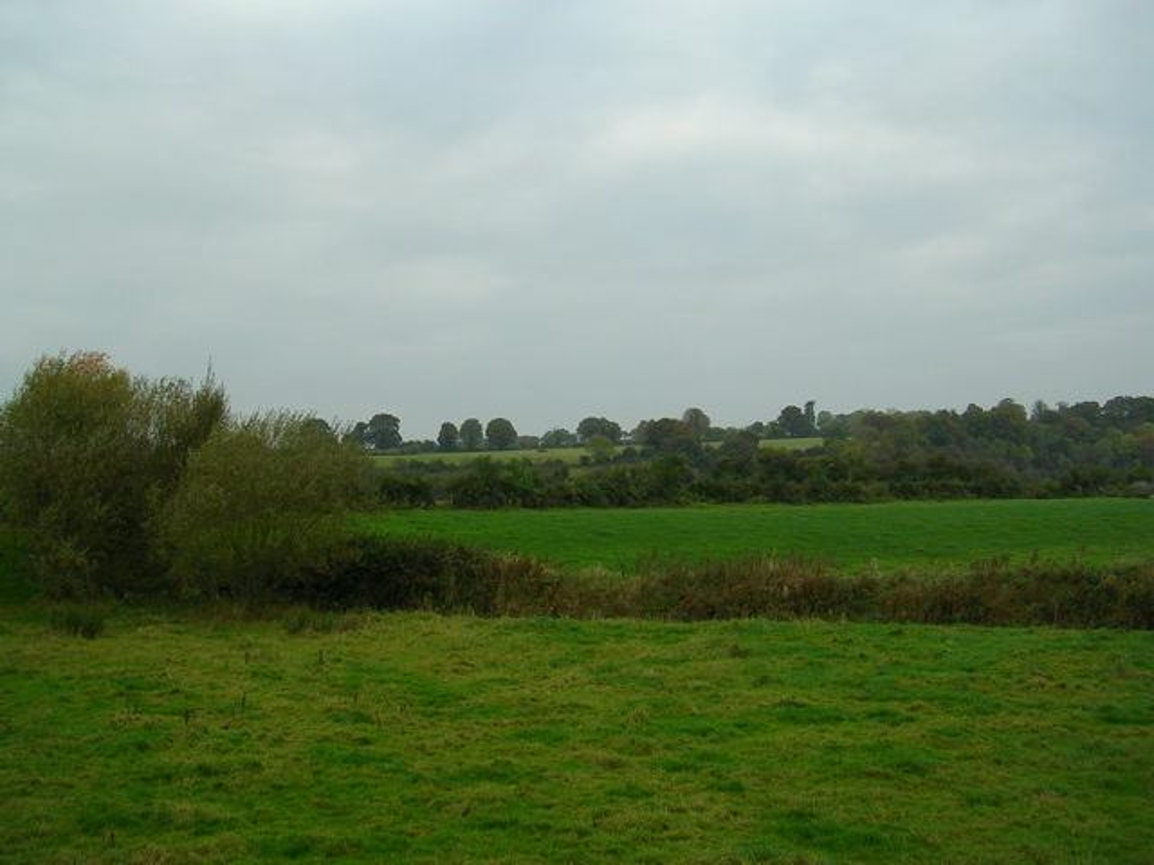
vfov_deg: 37.7
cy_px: 432
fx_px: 1267
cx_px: 577
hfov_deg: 49.0
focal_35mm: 38
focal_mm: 5.8
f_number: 2.8
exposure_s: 1/525
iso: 50
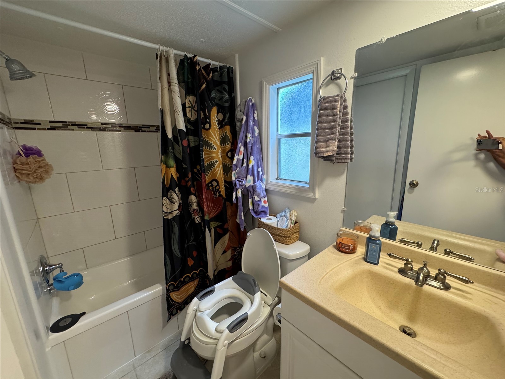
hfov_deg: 102.1
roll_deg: +1.2
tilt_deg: -11.1
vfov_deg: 85.7
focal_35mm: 14
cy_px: 190
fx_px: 204
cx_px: 252
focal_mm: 2.22
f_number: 2.2
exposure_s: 1/120
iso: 320
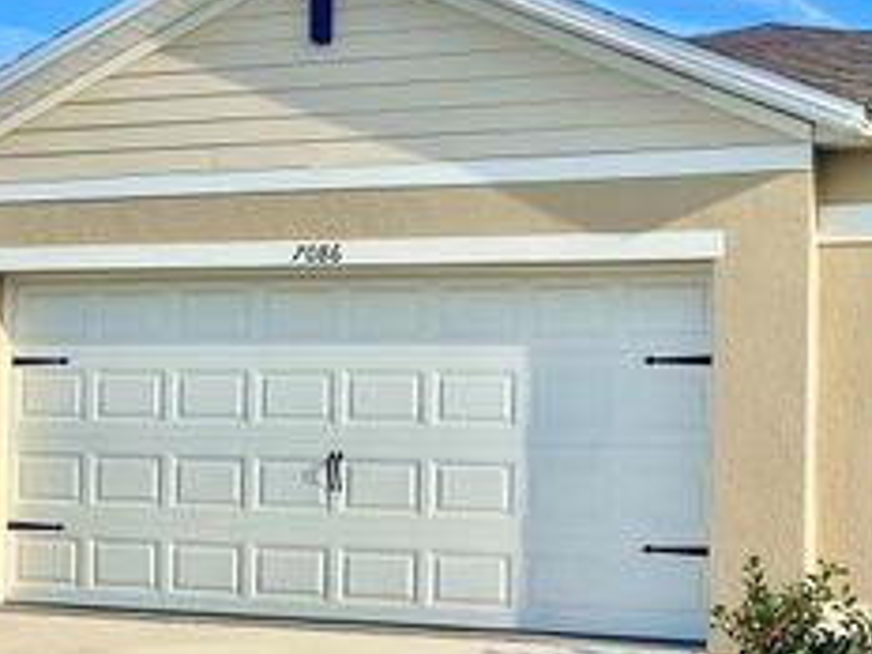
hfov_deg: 33.6
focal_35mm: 56
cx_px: 658
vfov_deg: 26.1
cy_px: 382
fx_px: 1411
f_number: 1.5
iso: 40
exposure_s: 1/4115
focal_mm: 5.7
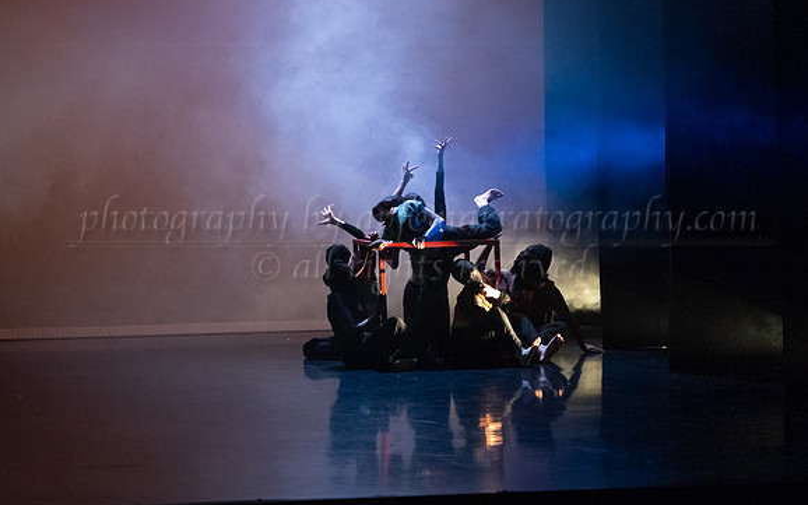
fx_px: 2356
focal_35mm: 107
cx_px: 486
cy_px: 263
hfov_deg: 19.4
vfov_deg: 12.2
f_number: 3.2
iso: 4000
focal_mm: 75
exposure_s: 1/200
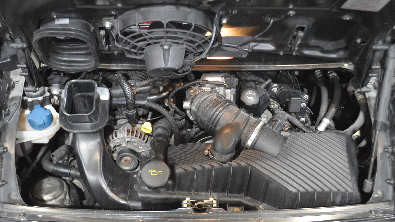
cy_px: 92
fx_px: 429
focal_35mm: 41
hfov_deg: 49.4
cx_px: 198
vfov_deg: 29.0
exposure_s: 1/40
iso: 3200
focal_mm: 26
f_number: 4.2
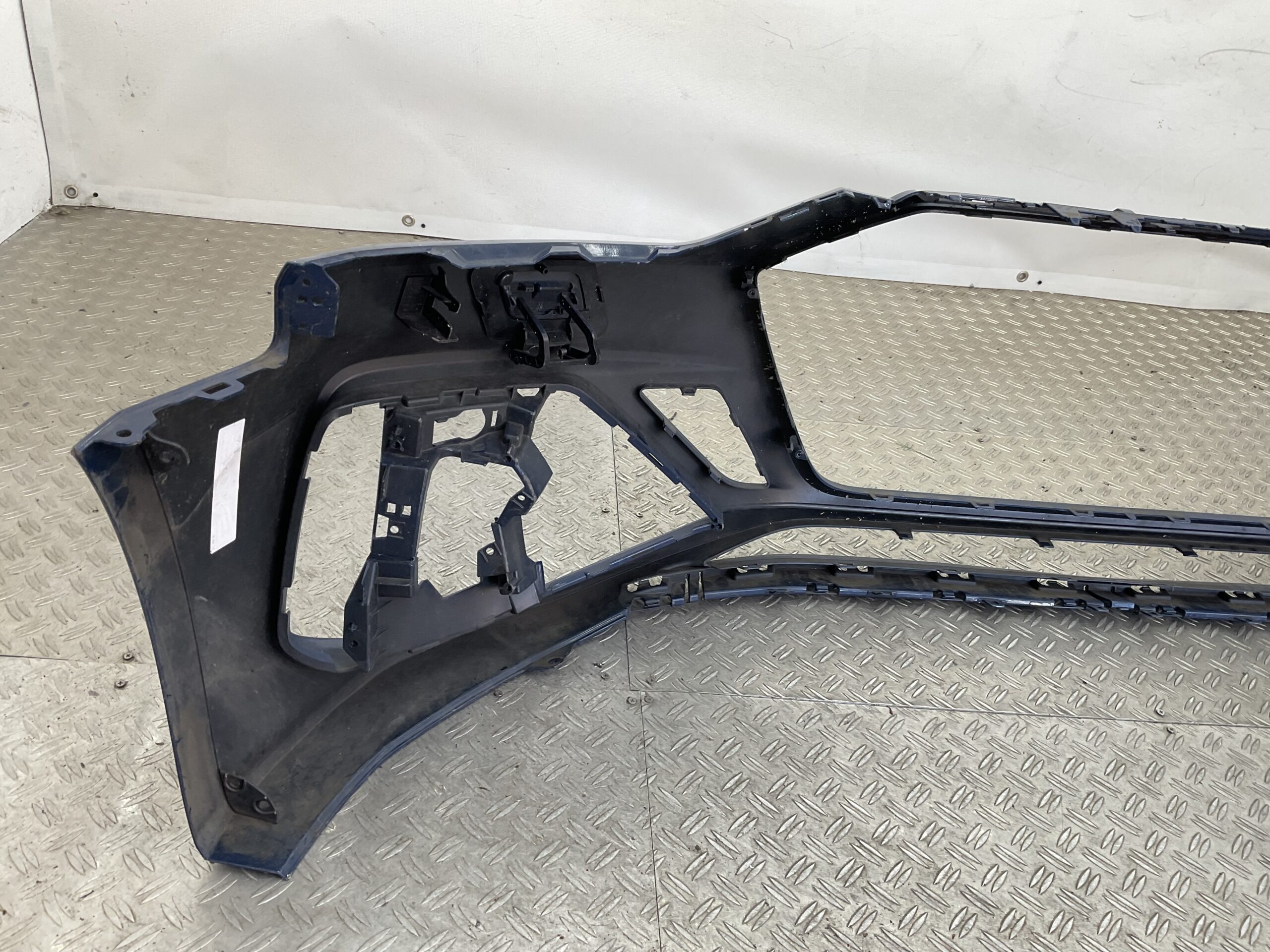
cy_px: 476
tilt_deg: -31.9
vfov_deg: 48.2
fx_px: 1064
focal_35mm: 29
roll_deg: -13.2
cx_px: 635
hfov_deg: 61.7
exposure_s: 1/120
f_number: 1.8
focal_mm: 3
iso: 32
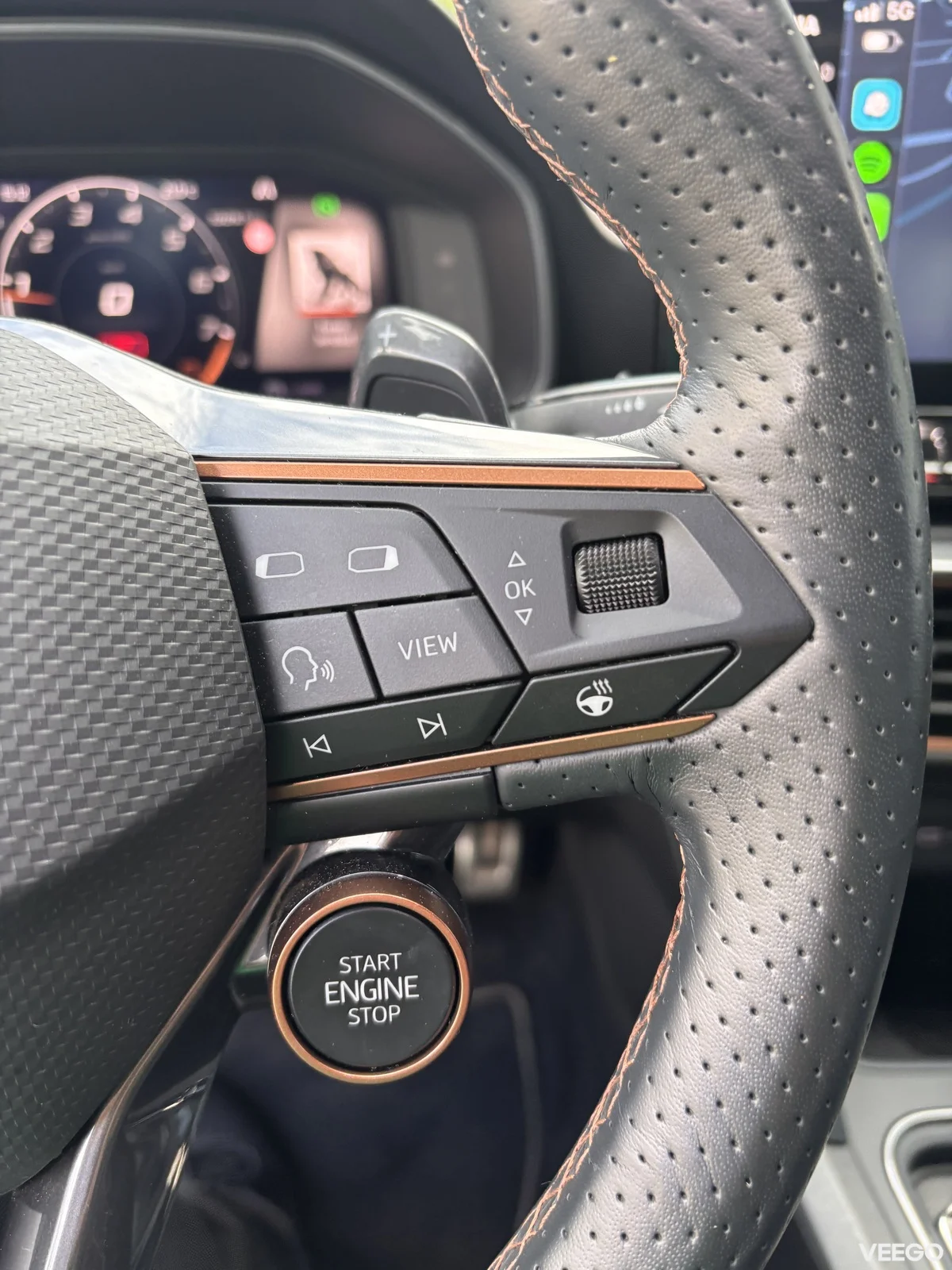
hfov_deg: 53.1
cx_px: 476
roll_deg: -3.2
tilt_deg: -25.5
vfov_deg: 67.3
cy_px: 635
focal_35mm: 26
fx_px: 953
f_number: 1.6
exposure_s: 1/85
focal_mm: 5.96
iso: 125
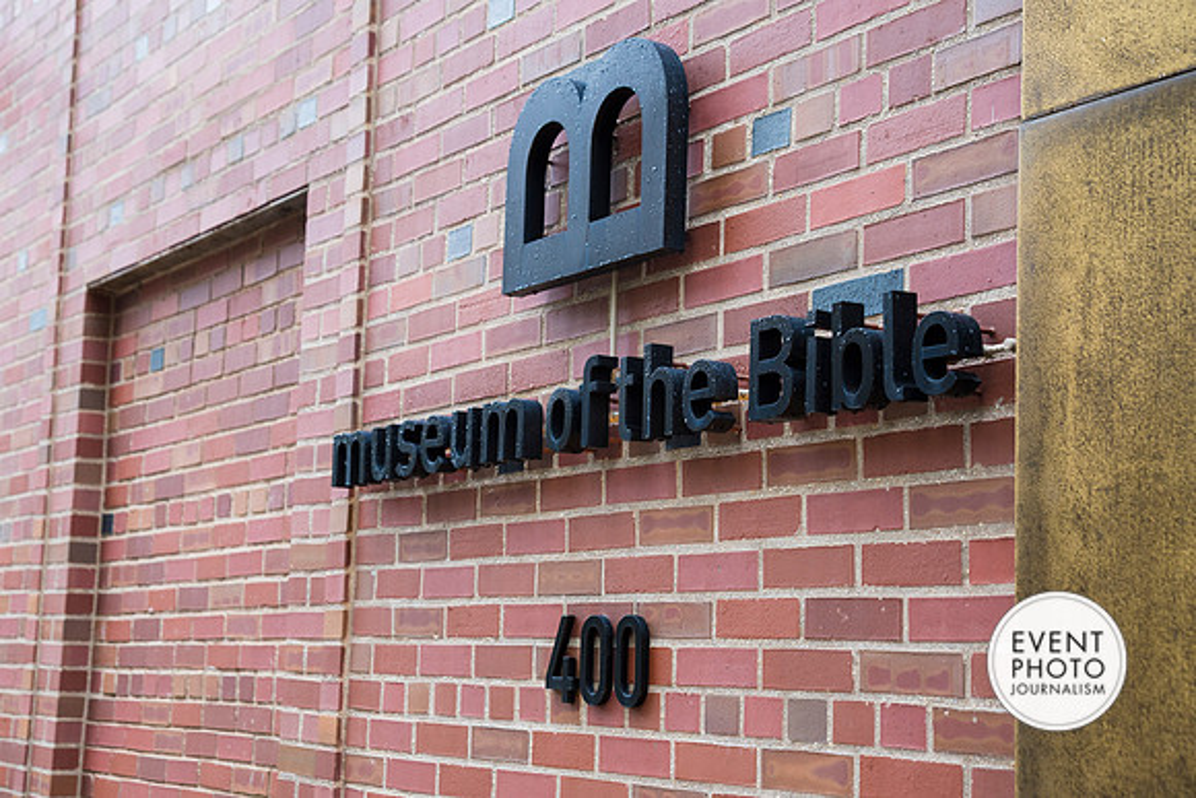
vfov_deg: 22.6
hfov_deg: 33.4
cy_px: 399
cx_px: 598
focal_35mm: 60
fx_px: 1994
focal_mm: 60
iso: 800
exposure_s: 1/40
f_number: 4.5
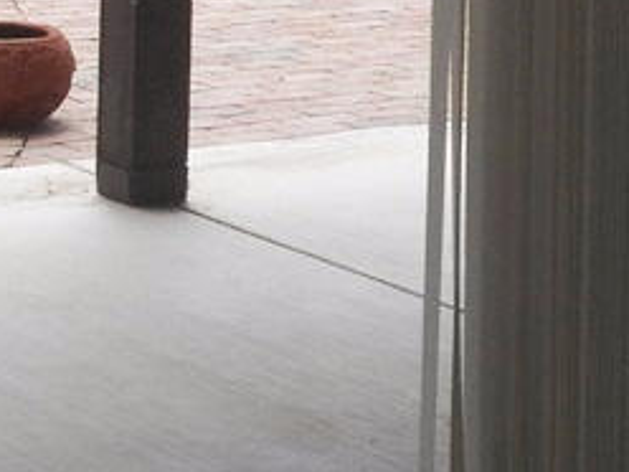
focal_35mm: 161
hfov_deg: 11.8
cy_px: -175
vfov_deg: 9.0
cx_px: -287
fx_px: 2925
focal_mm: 7.1
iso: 125
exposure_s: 1/500
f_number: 4
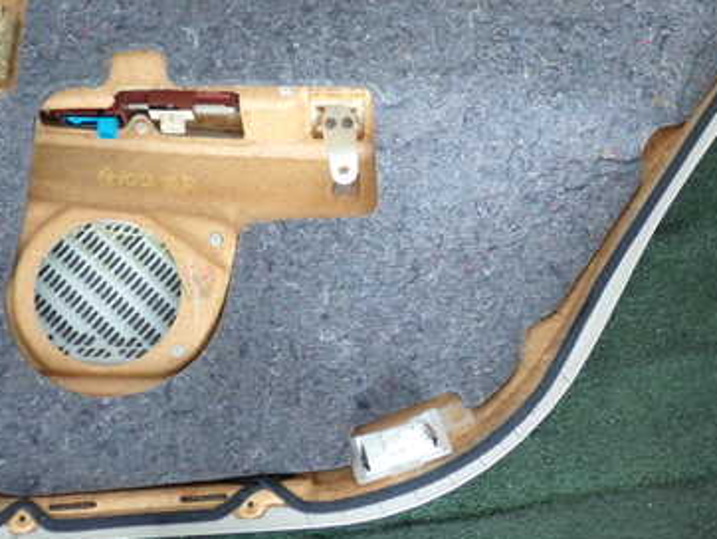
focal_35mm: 53
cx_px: 390
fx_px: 1099
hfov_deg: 36.1
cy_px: 172
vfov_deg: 27.4
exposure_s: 1/40
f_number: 2.4
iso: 200
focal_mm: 5.79
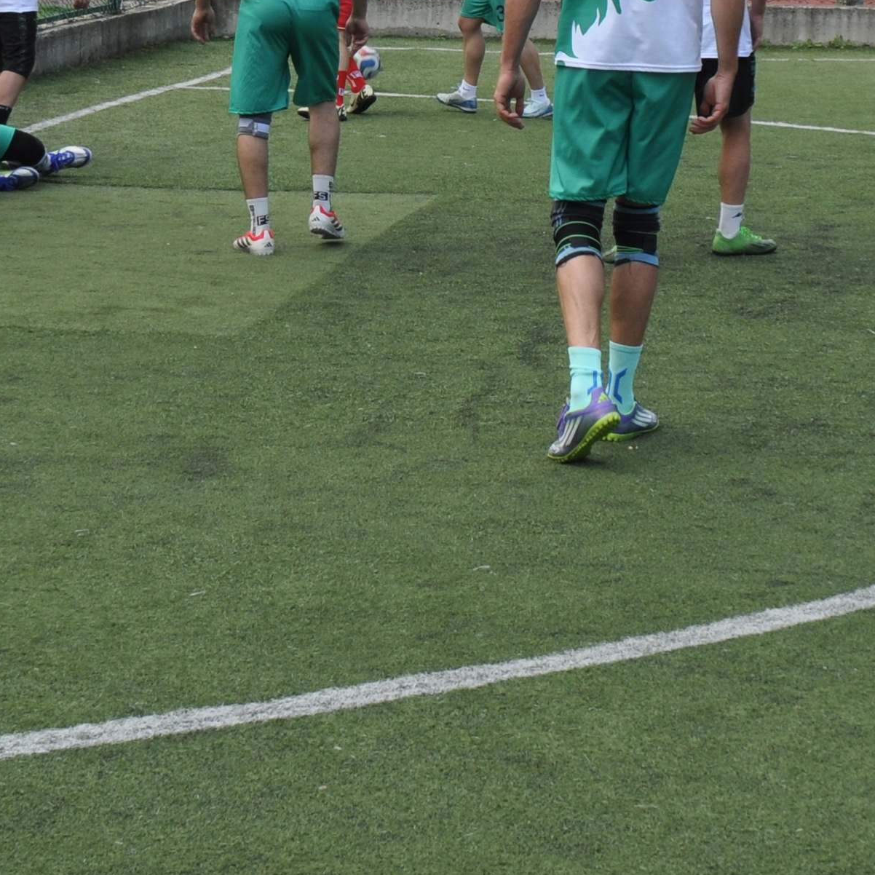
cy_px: 16
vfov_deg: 15.7
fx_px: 3117
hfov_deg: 15.9
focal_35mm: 109
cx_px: 601
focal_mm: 24
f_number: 8
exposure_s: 1/250
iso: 200
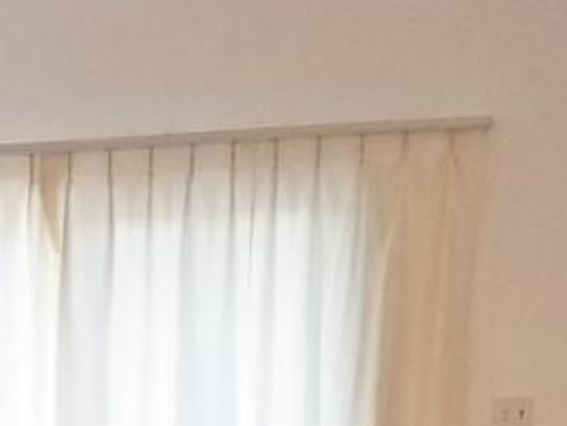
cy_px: 560
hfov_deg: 18.5
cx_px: -136
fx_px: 1639
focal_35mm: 100
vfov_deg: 14.2
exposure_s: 1/60
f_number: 1.7
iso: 100
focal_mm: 4.2
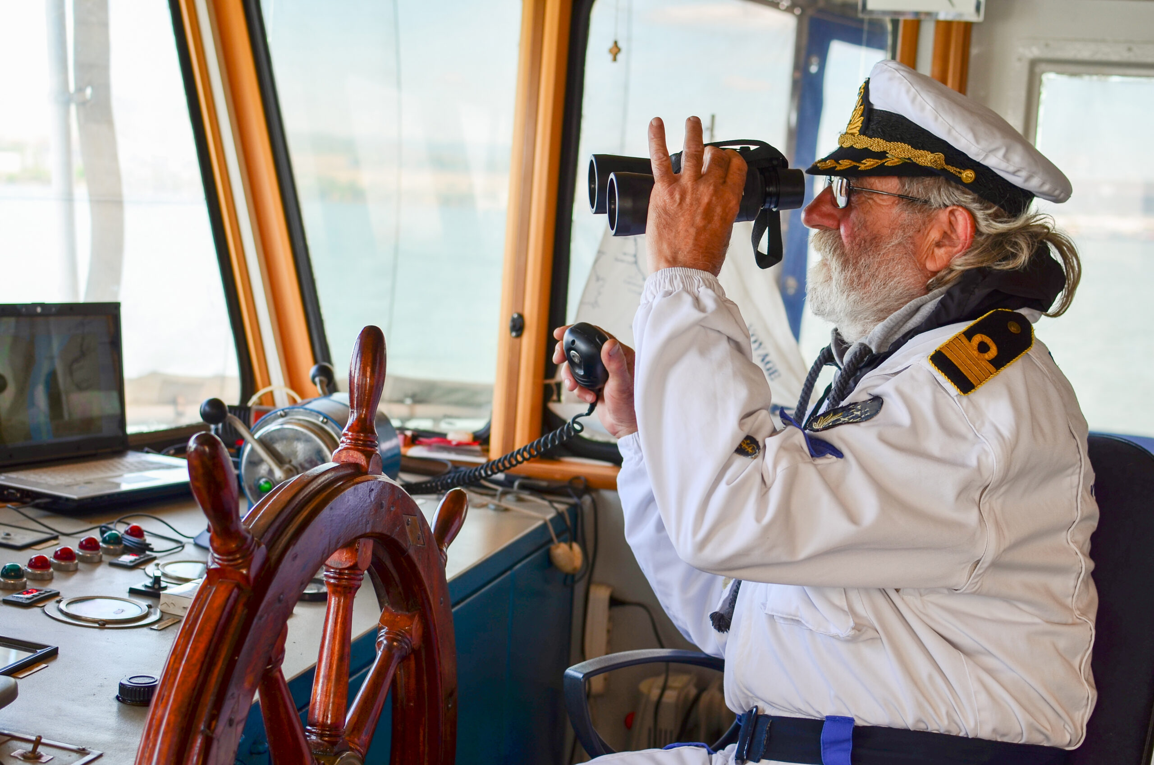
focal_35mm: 52
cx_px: 577
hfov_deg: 37.9
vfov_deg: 25.6
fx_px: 1680
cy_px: 382
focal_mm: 35
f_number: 3.5
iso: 100
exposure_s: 1/125
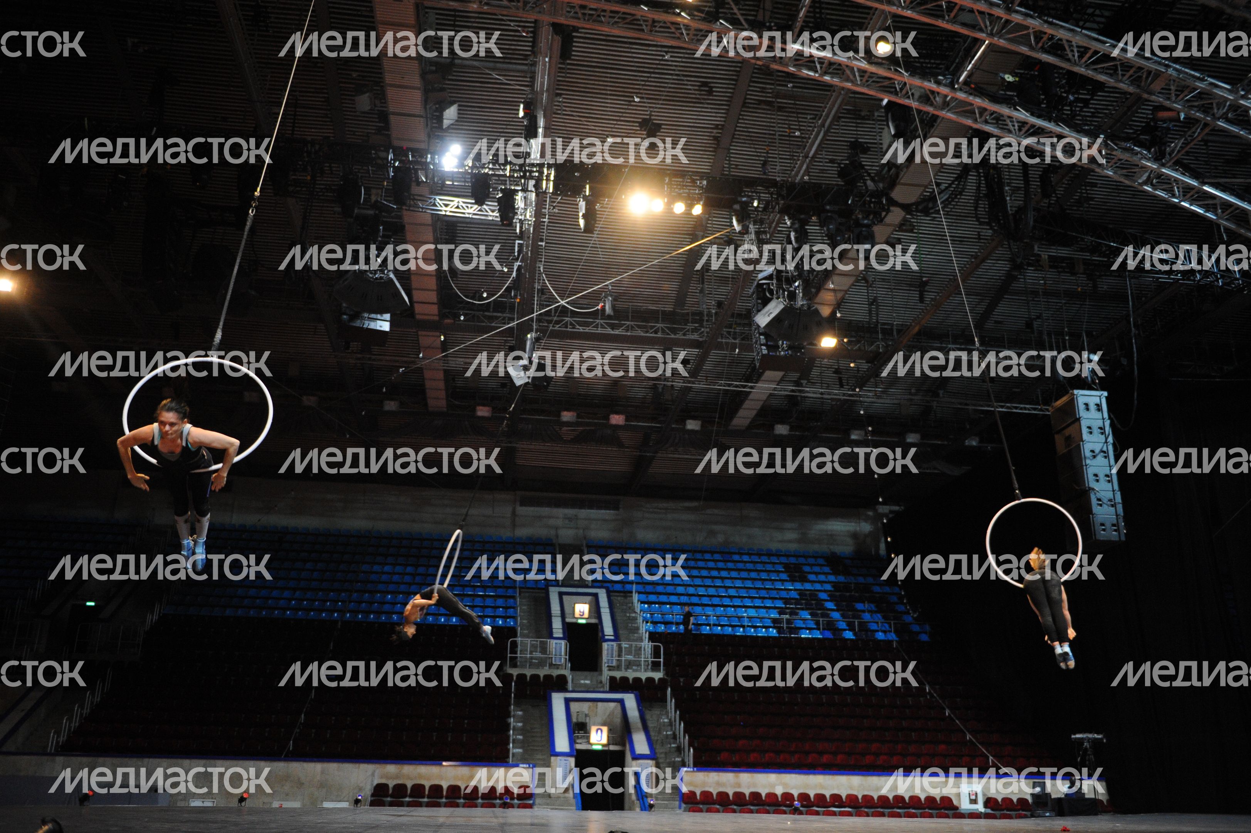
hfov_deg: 60.3
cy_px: 416
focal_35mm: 31
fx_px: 1077
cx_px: 626
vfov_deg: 42.3
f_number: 2.8
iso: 3200
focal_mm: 31
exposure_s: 1/160
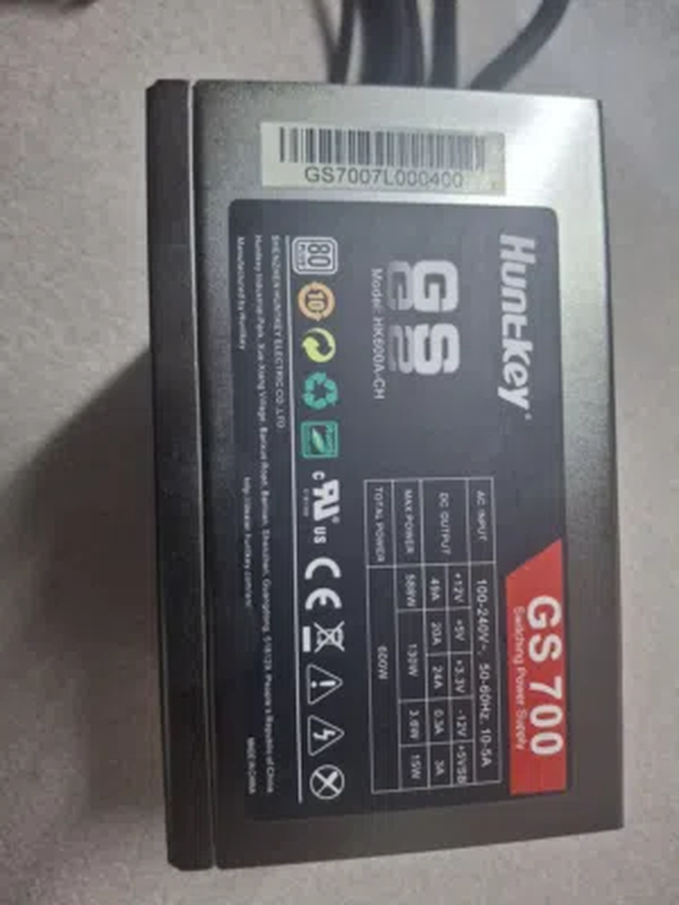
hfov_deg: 54.9
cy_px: 452
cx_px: 340
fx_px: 654
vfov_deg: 69.4
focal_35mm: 25
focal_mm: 4.69
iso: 160
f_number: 1.8
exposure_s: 1/50
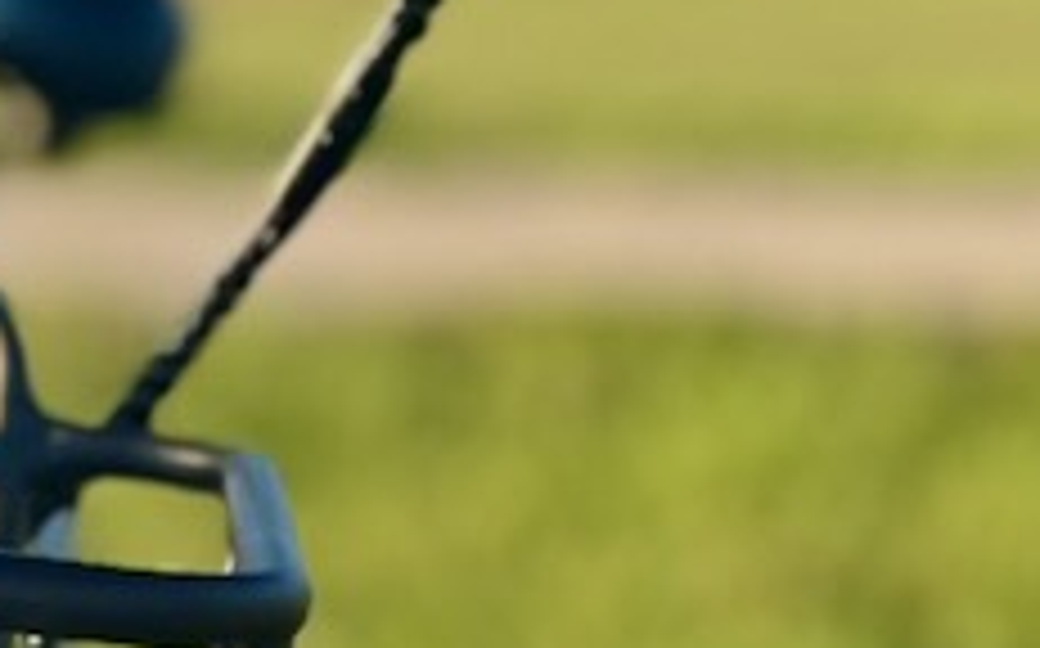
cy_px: 454
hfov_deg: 14.0
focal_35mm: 141
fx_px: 3994
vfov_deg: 9.3
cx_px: -495
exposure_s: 1/1292
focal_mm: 6.76
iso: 80
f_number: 1.78
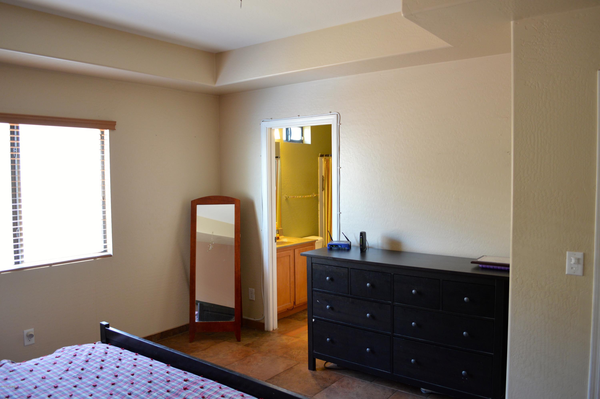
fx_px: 450
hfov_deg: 67.4
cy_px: 200
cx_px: 300
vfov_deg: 47.8
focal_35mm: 27
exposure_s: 1/15
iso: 500
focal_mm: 18
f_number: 3.5
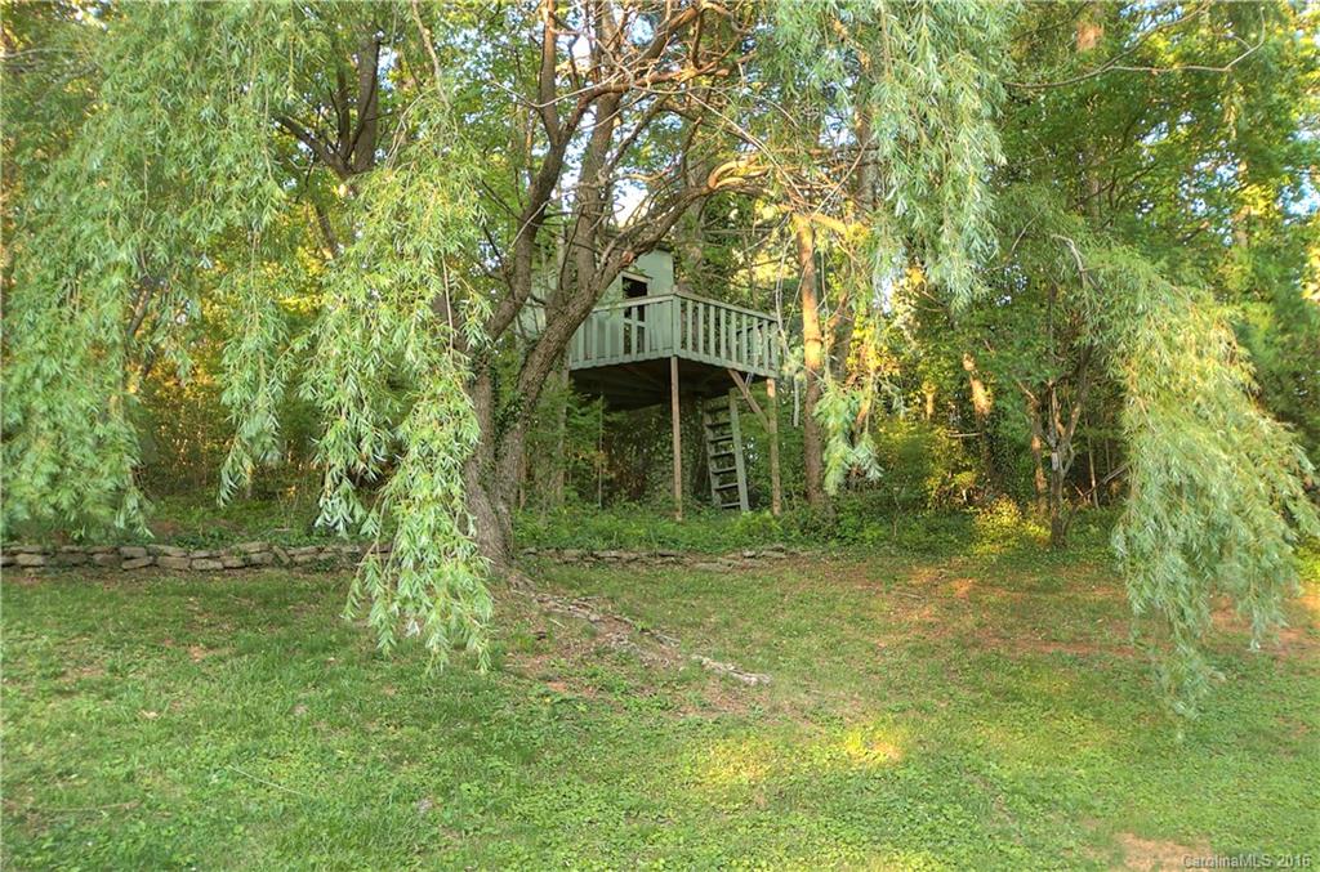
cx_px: 660
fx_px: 1207
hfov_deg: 57.3
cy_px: 436
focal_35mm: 33
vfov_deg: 39.8
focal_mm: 22
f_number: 7.1
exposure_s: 1/15
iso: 100
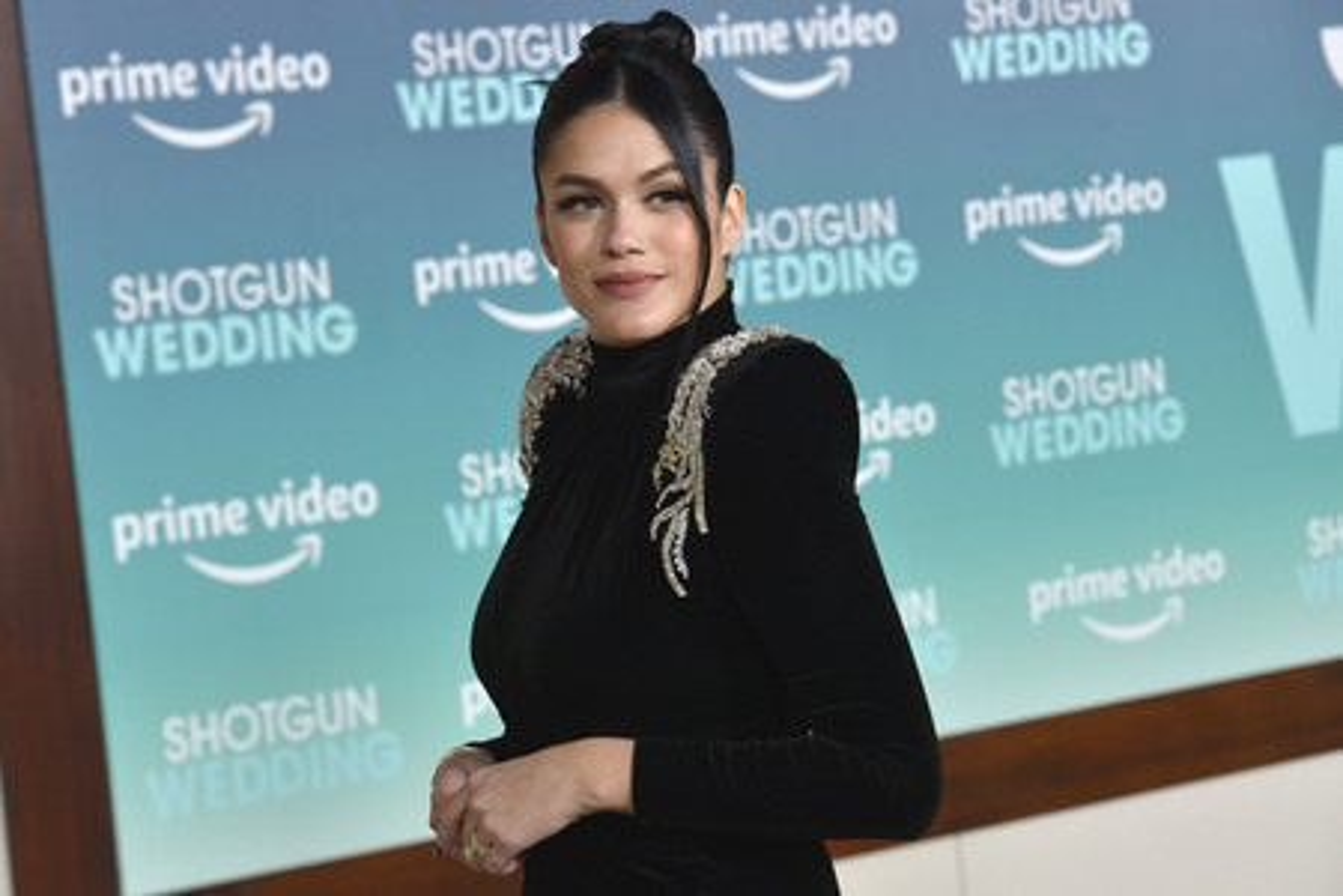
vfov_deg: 11.4
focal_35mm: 120
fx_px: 4476
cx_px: 672
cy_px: 448
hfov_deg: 17.1
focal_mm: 120
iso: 2000
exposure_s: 1/320
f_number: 6.3
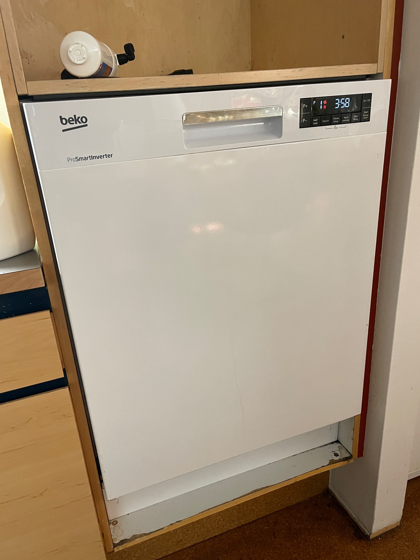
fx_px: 437
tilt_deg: -23.4
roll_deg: +4.1
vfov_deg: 65.3
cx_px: 212
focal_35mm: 27
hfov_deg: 51.3
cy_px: 283
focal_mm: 5.1
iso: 500
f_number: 1.6
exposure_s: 1/50
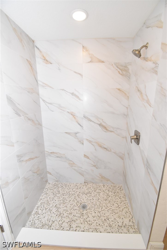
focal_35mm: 15
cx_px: 84
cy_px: 125
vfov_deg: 100.4
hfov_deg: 77.4
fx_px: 104
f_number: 8
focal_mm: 10
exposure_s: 1/200
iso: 1600
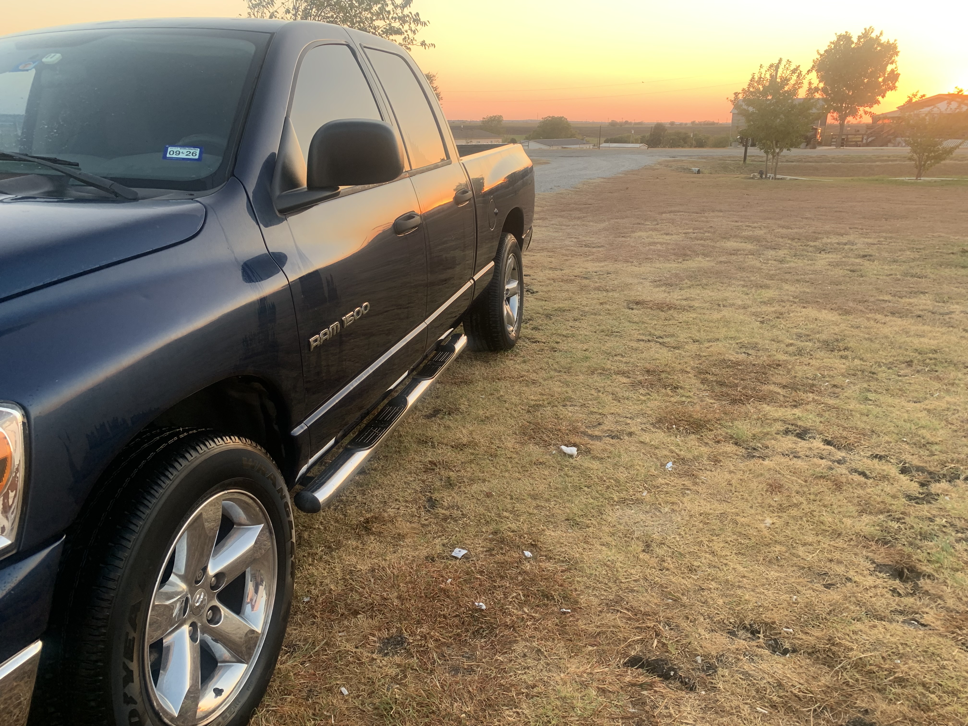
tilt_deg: -18.6
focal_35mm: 26
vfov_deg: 53.1
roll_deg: +1.1
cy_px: 363
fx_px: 727
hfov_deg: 67.3
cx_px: 484
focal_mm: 4.25
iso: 50
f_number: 1.8
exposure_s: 1/121
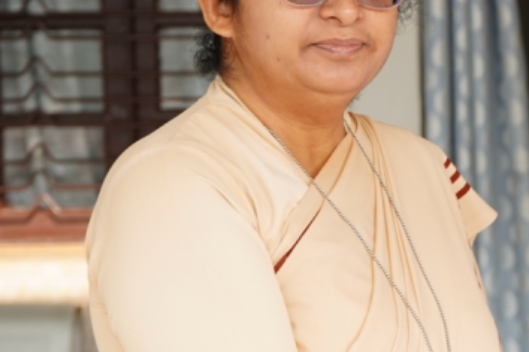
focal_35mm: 165
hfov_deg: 12.2
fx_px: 2424
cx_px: 595
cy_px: 221
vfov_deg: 8.3
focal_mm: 57
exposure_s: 1/80
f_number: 5.6
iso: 100
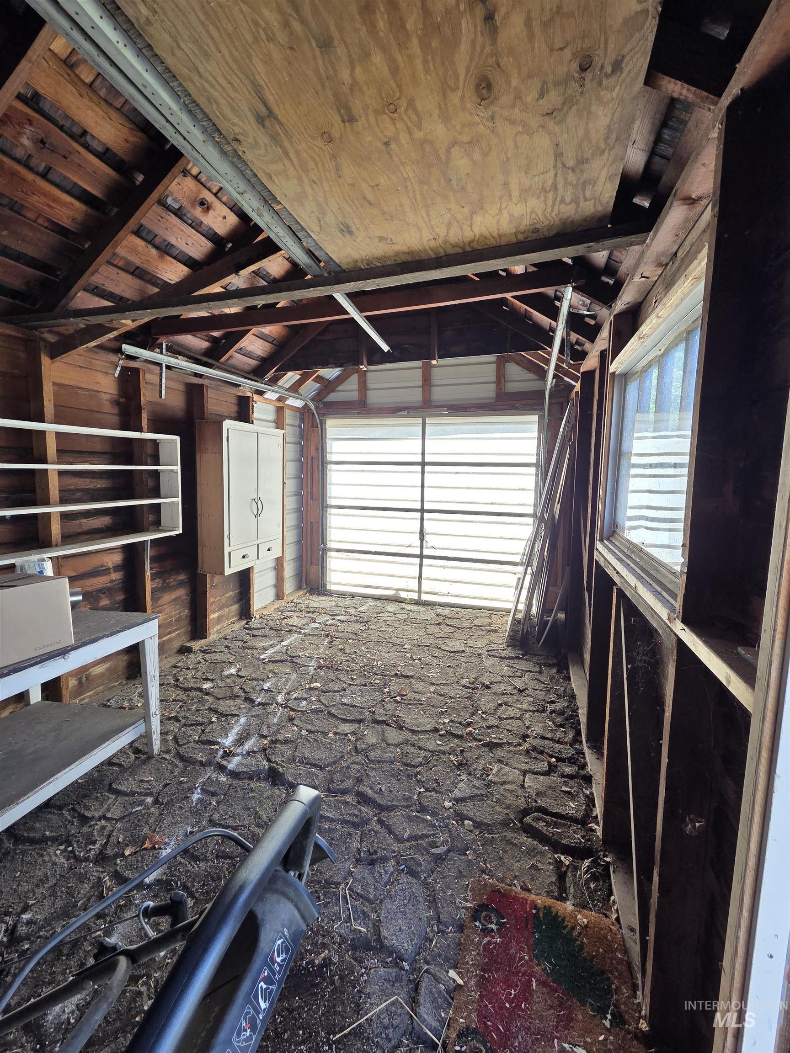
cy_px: 526
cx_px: 395
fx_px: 396
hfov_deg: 89.9
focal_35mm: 13
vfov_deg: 106.2
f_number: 2.2
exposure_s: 1/120
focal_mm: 2.2
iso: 80
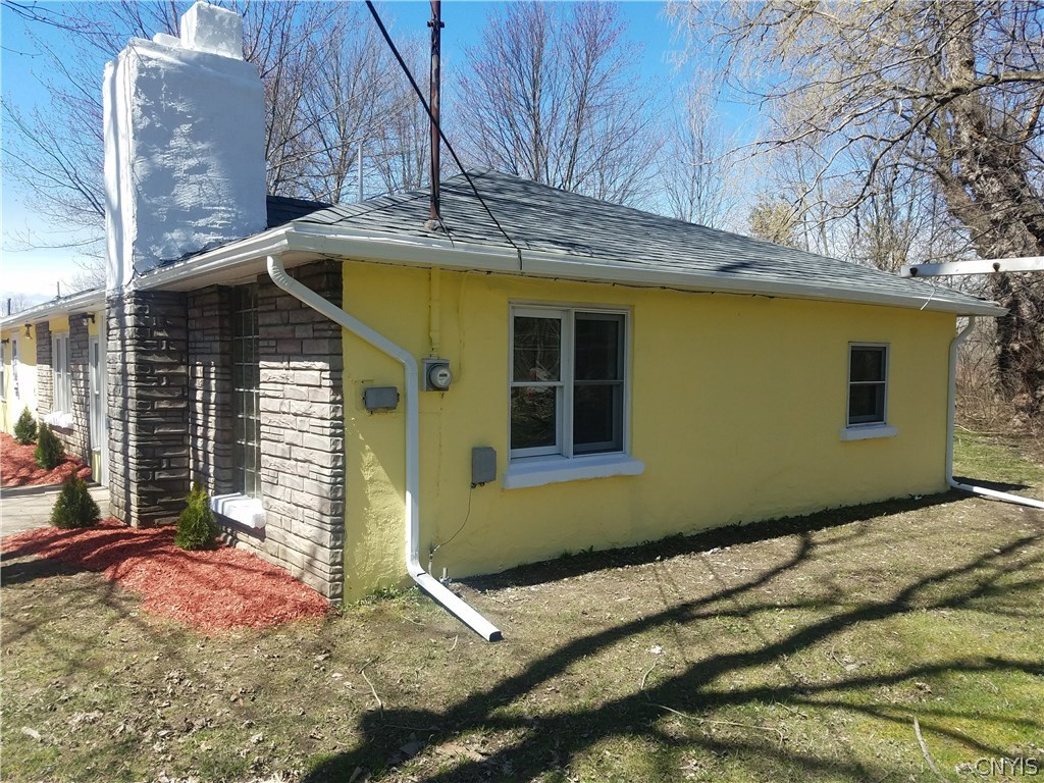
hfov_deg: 67.3
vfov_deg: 53.1
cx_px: 522
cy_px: 392
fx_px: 784
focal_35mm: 26
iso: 50
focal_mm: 4.2
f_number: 1.7
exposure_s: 1/1452
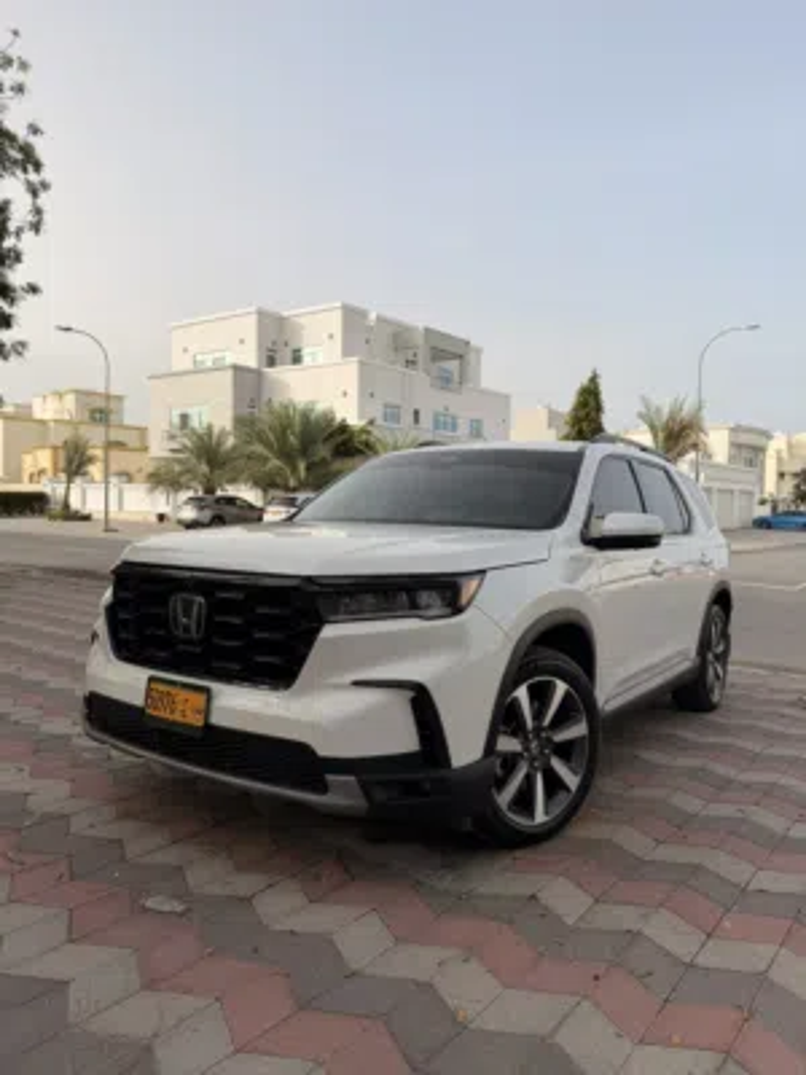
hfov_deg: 56.8
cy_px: 538
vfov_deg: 71.6
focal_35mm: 24
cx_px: 403
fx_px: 745
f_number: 1.78
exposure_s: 1/2907
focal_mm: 6.76
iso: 80
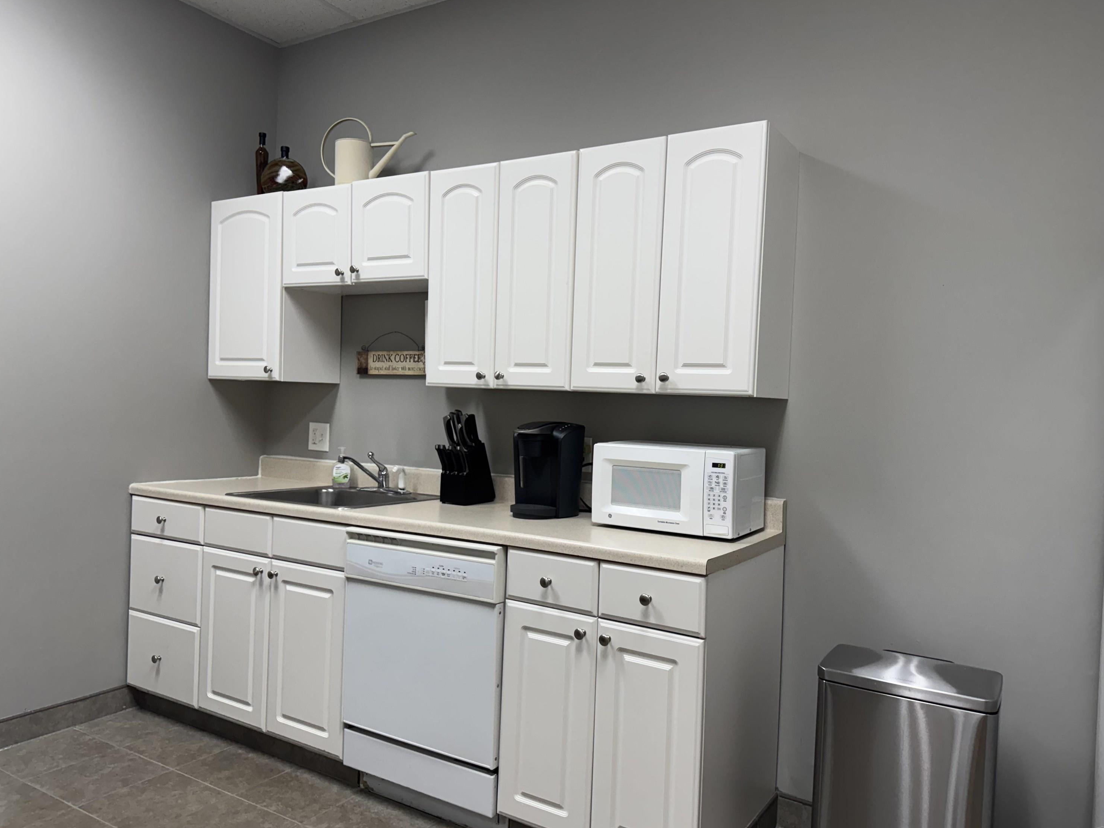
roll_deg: -2.2
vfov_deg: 54.9
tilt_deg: -0.6
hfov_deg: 69.4
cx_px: 574
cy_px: 409
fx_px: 797
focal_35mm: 25
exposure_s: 1/120
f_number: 1.78
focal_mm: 6.76
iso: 200
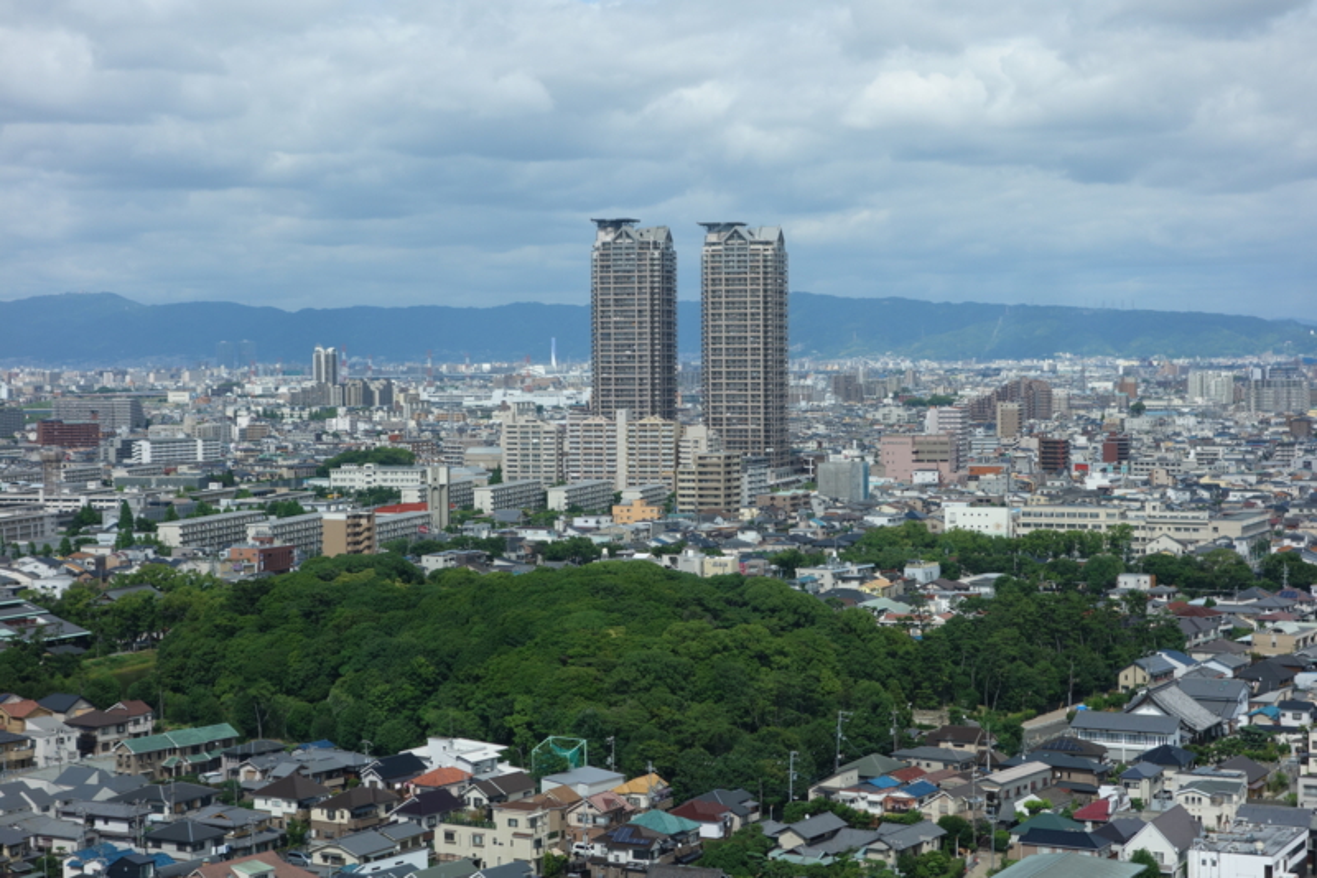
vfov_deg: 20.0
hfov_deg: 29.7
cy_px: 439
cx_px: 658
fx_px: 2487
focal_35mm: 68
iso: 125
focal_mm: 25.32
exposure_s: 1/800
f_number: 5.6
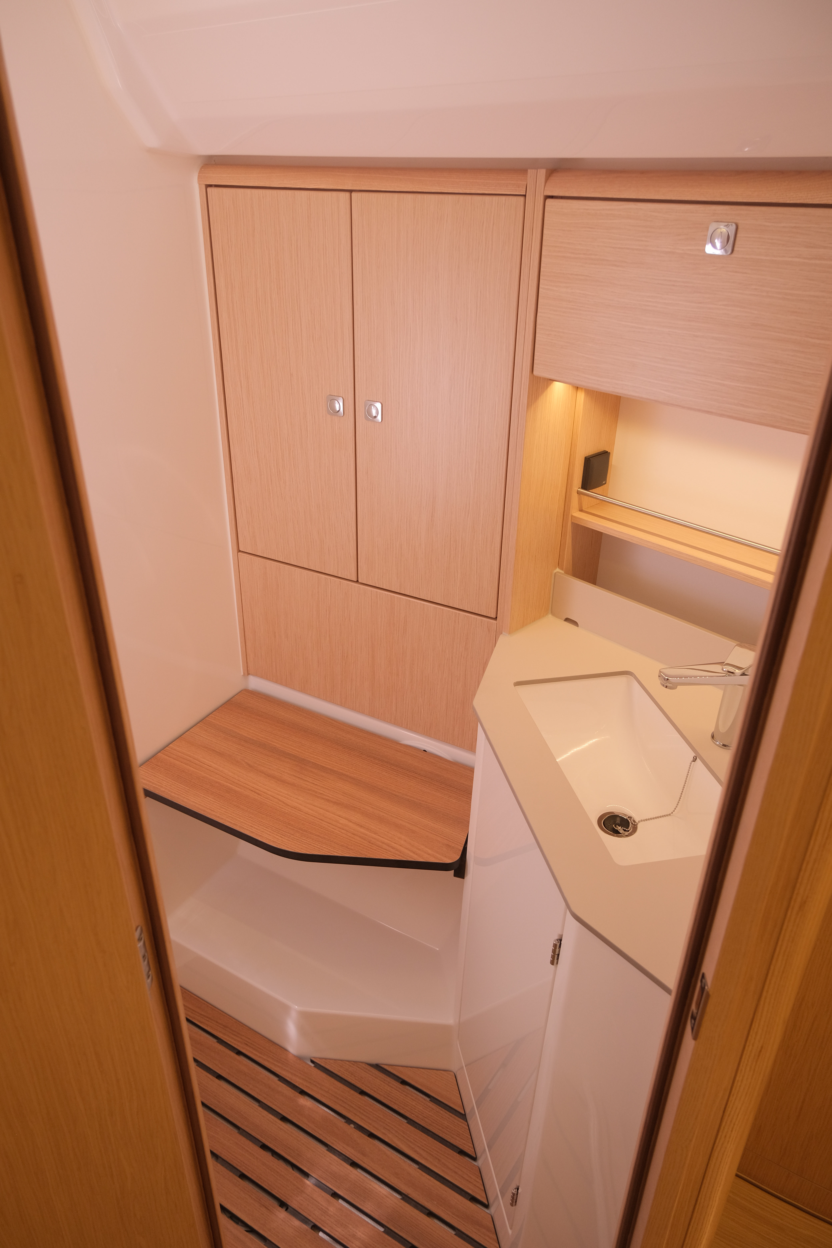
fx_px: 832
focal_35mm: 24
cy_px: 624
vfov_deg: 73.7
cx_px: 416
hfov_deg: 53.1
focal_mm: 16
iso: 400
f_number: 4
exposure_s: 1/50
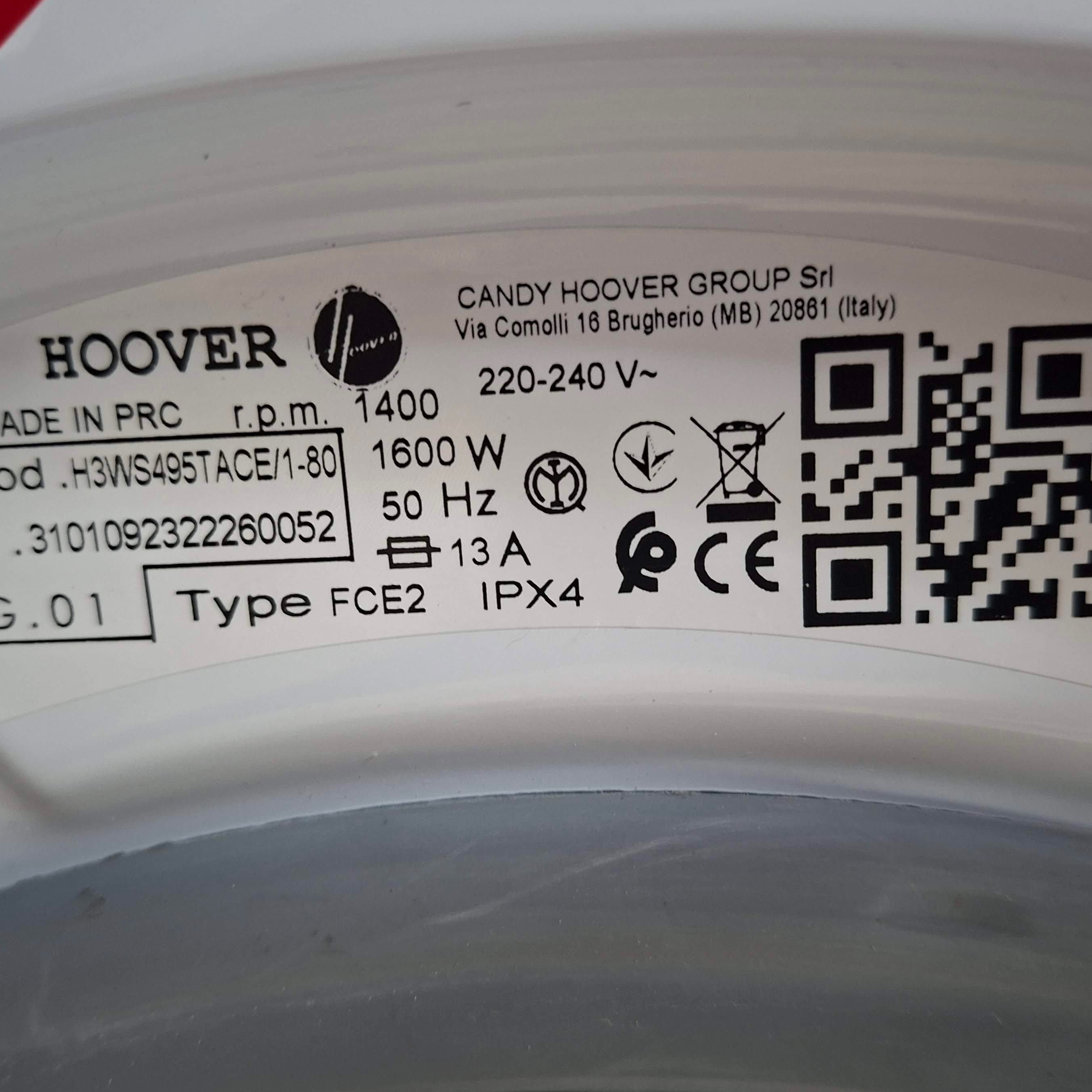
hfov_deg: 54.0
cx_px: 562
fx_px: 1071
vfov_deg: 54.0
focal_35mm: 30
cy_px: 550
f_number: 1.8
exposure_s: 1/25
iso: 400
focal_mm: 5.54
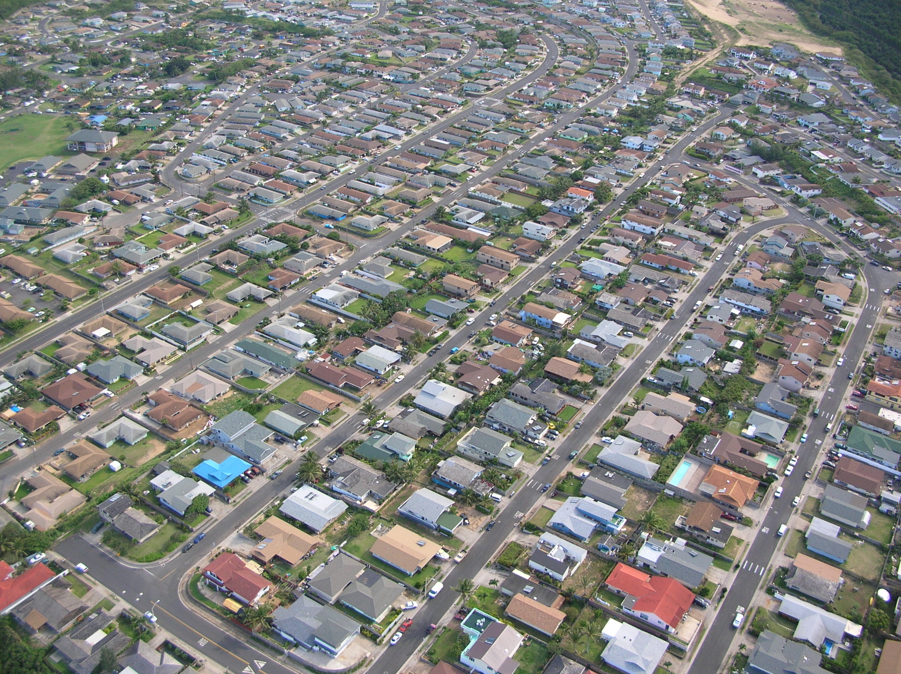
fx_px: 910
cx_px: 450
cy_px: 337
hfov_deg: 52.7
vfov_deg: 40.6
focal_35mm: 35
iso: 50
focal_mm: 5.8
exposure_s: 1/268
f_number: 2.8
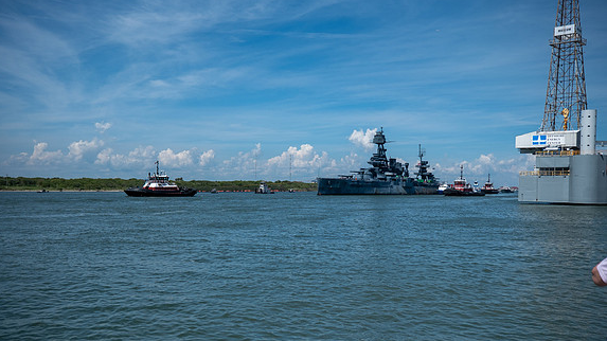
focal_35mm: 35
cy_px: 192
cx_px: 301
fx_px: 563
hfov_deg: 56.6
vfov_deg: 33.7
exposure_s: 1/3800
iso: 160
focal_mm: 22.3
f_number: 4
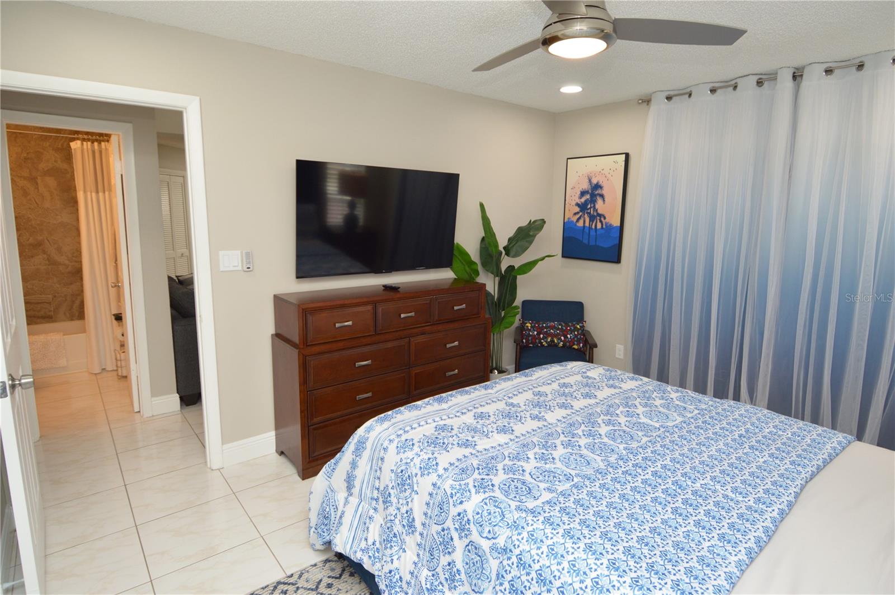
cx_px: 448
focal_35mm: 18
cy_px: 298
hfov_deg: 90.1
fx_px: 447
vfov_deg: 67.3
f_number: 4.5
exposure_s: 1/80
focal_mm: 12
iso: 400
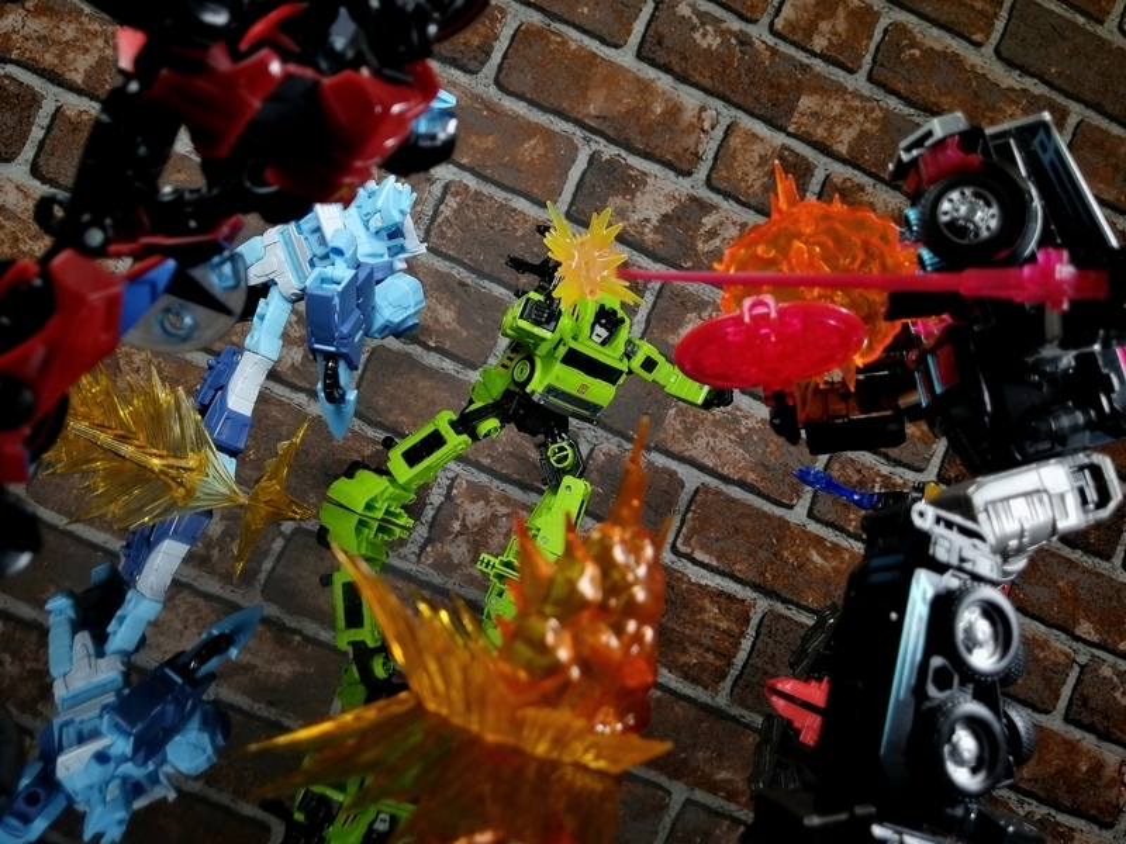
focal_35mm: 35
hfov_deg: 52.6
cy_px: 422
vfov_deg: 40.7
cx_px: 563
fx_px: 1138
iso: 80
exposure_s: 1/100
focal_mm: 3.62
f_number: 1.8
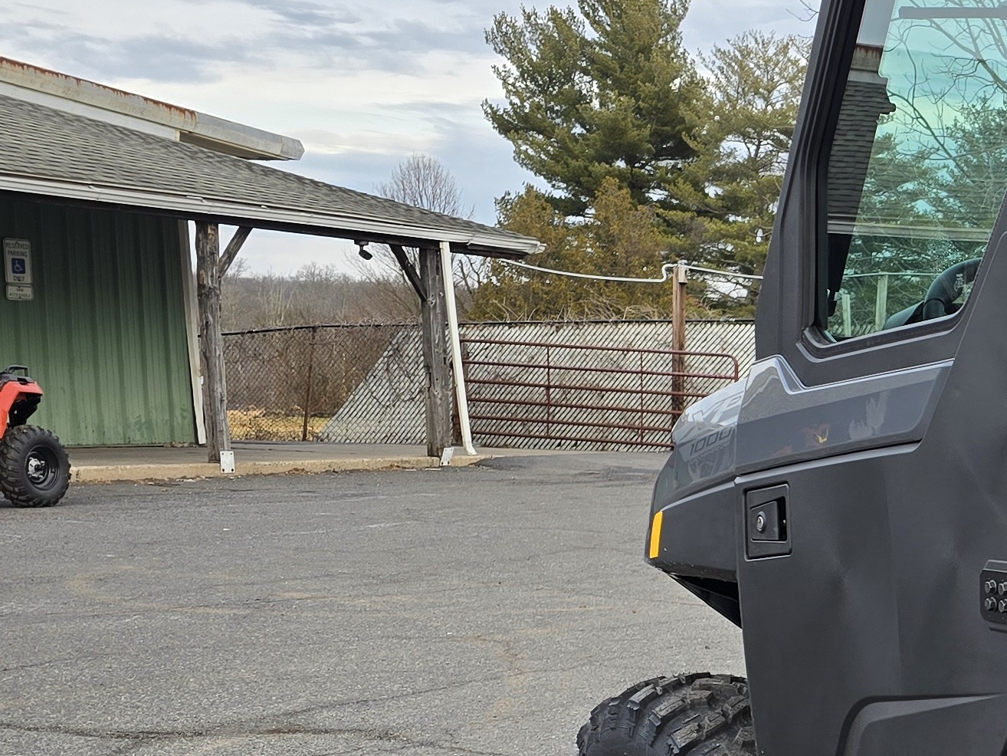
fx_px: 2037
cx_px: 1508
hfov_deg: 22.7
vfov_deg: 20.7
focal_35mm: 70
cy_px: 643
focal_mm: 6.3
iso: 16
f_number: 1.7
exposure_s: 1/180
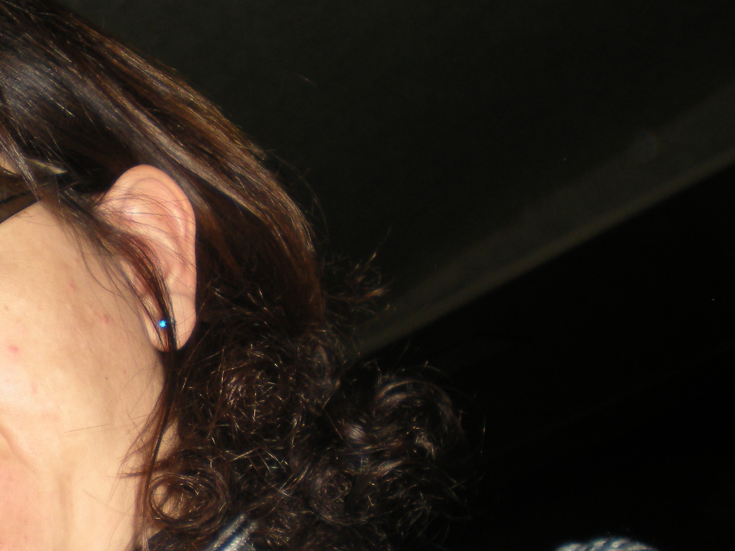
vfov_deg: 18.4
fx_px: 1699
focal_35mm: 80
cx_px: 113
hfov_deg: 23.9
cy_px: 323
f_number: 3.1
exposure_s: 1/60
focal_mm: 6.3
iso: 64
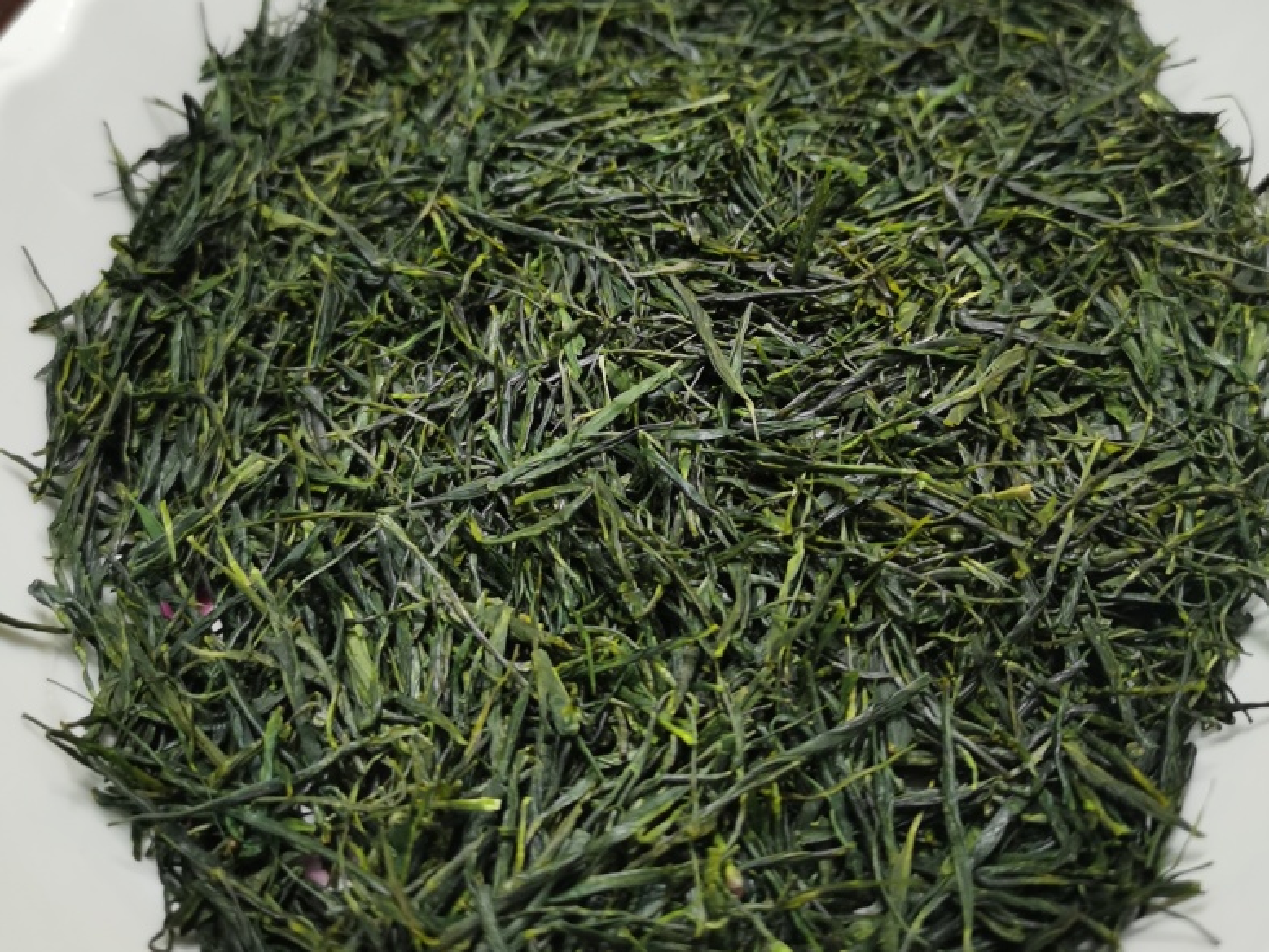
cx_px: 650
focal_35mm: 37
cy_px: 346
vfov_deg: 38.4
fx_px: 1356
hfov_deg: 50.1
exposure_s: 1/33.3
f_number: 1.8
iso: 320
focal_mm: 5.58
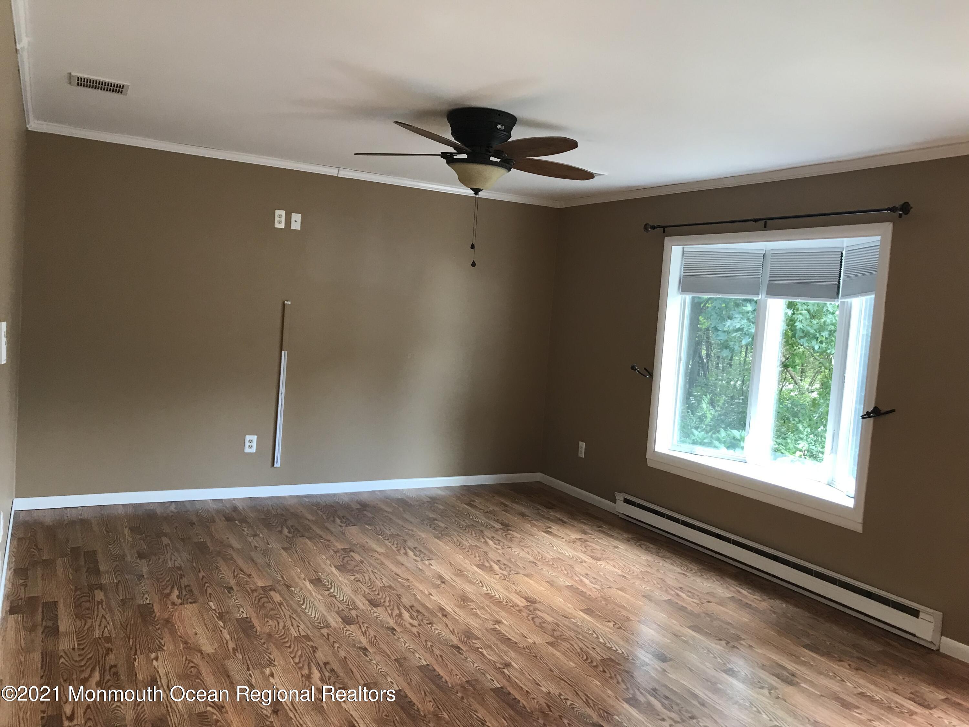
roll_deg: -3.6
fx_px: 784
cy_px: 364
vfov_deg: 49.7
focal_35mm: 28
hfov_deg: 63.4
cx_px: 484
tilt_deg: -4.1
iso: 40
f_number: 1.8
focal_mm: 3.99
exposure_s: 1/24
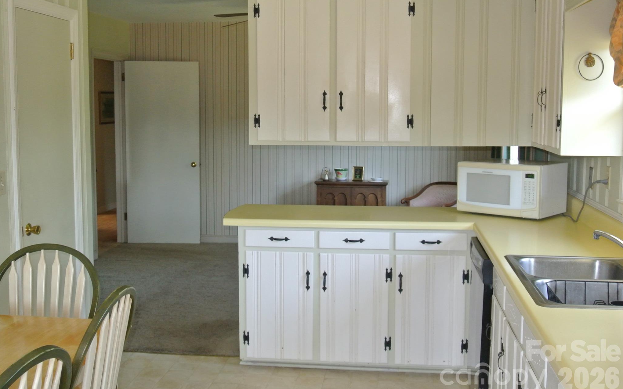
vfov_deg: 29.9
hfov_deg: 46.2
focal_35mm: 43
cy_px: 191
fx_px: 730
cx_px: 311
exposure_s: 1/60
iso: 720
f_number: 4.2
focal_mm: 15.7
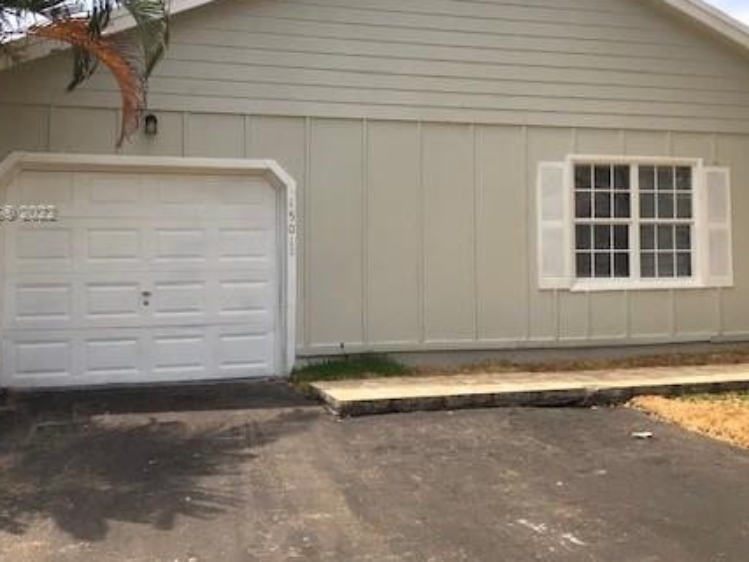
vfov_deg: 34.2
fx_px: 909
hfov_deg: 44.8
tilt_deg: +3.8
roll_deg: +0.3
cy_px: 214
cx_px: 374
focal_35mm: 42
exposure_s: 1/2703
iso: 20
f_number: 1.8
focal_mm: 3.99
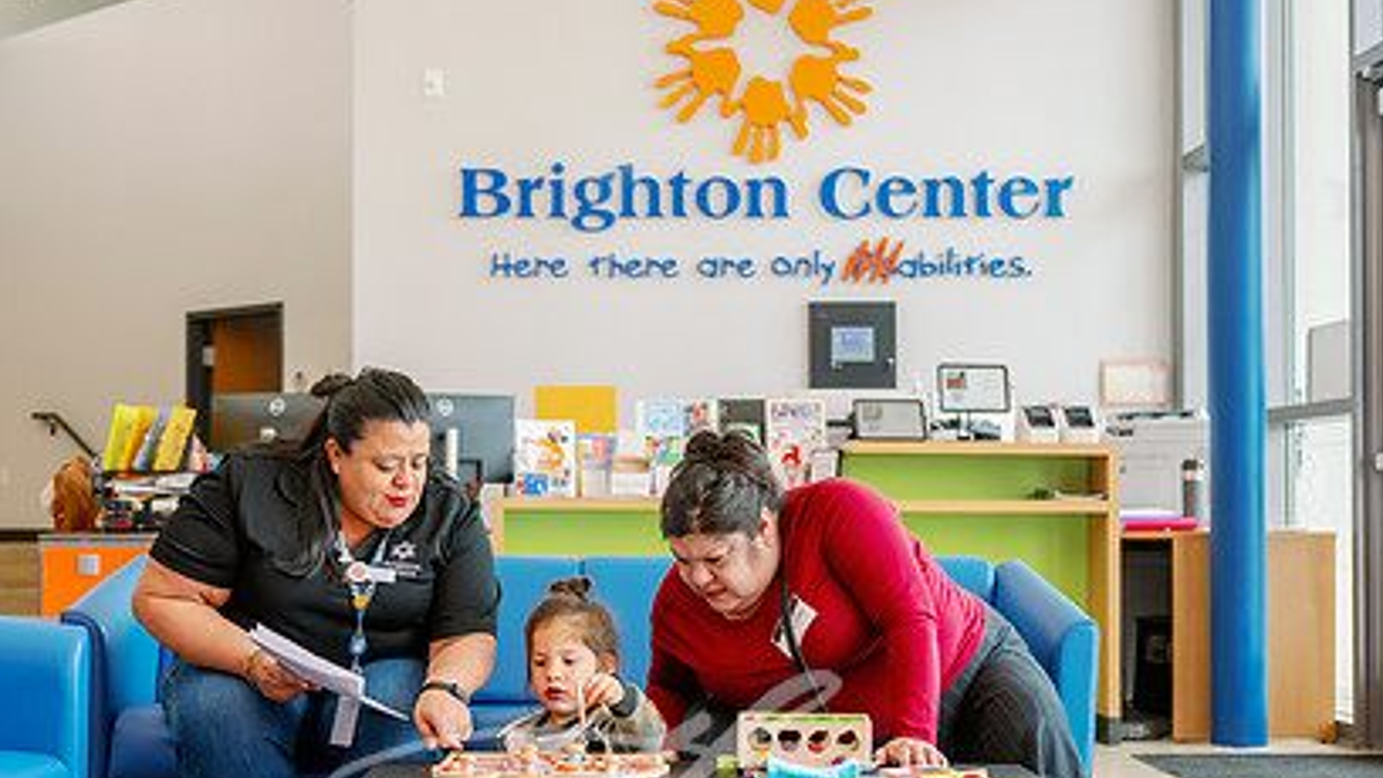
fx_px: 2017
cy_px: 479
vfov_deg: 21.8
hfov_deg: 37.8
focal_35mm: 55
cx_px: 646
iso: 640
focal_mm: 37
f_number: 2.8
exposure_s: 1/200
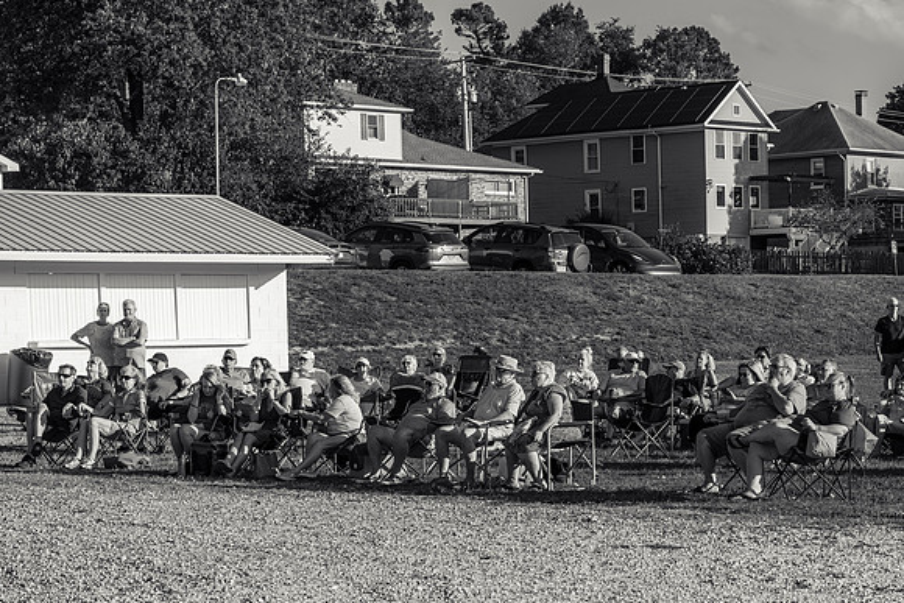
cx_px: 572
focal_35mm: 106
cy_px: 406
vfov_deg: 12.9
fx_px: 2657
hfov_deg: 19.3
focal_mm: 78
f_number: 9
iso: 64
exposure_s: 1/160
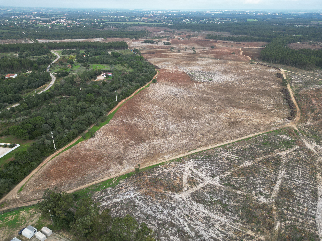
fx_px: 223
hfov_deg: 71.6
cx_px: 161
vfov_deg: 56.8
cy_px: 120
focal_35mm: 24
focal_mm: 6.72
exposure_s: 1/725
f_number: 1.7
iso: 110
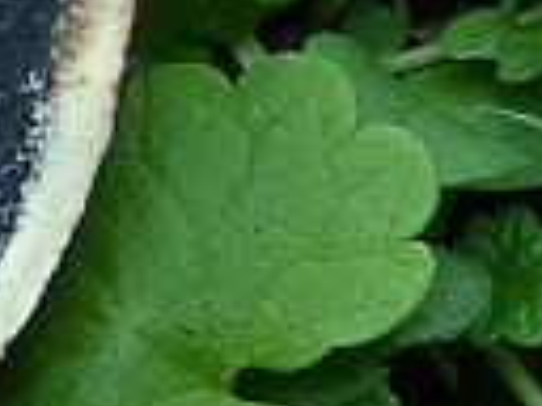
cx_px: -737
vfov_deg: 4.2
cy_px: -70
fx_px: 5527
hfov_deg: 5.4
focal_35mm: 353
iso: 80
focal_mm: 13.2
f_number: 8
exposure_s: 1/10
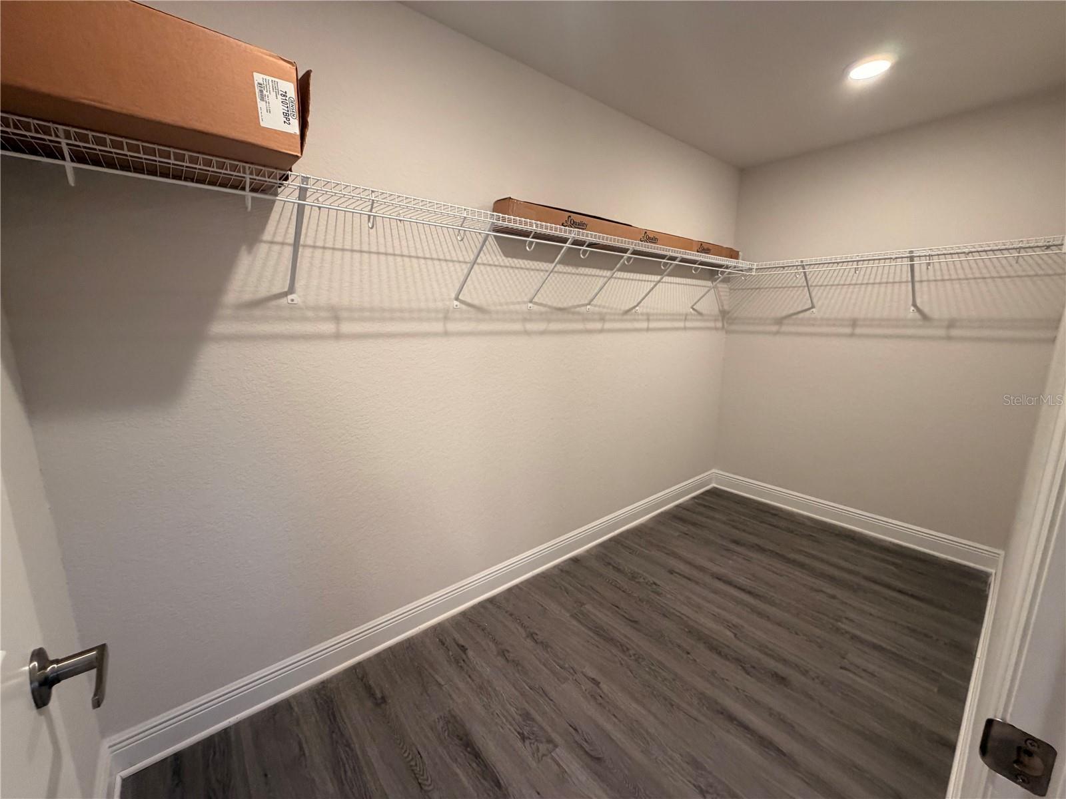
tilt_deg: -11.4
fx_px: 431
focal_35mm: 14
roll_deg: +0.3
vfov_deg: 85.7
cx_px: 533
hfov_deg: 102.1
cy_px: 400
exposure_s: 1/120
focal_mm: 2.22
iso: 250
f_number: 2.2
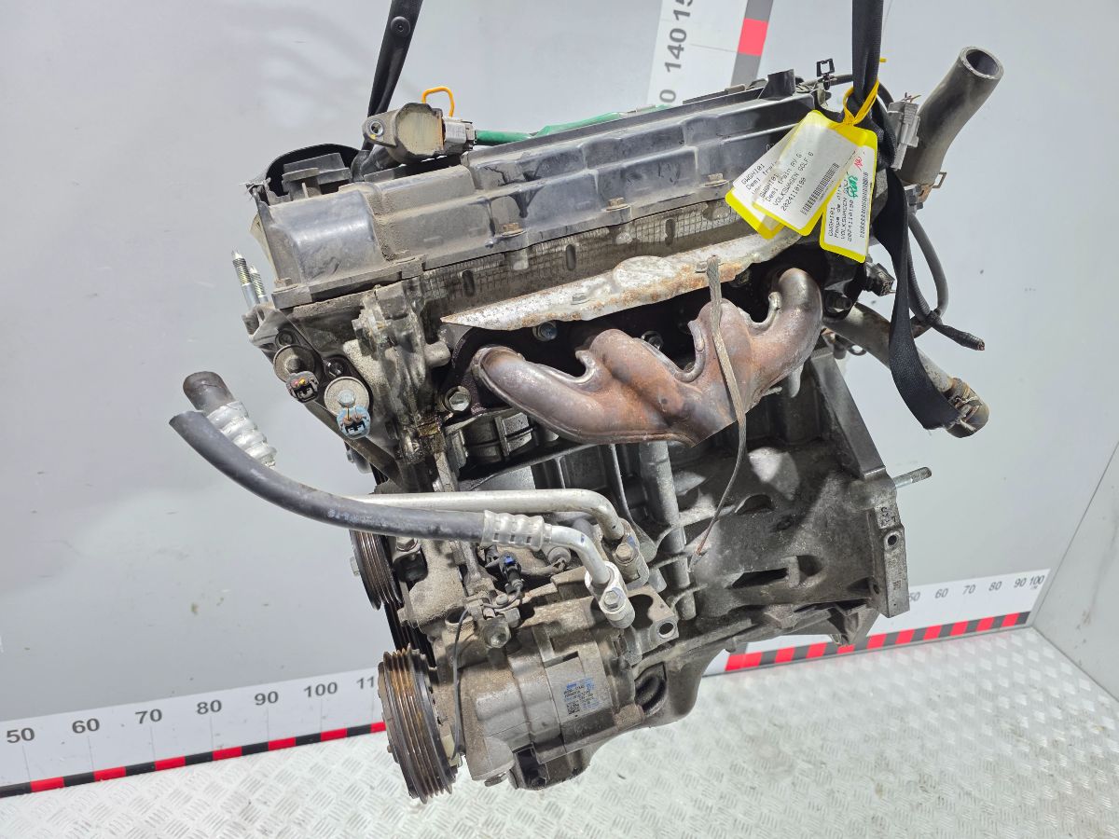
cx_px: 560
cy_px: 420
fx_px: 744
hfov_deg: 73.9
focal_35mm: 23
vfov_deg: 58.9
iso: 320
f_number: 1.7
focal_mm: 6.3
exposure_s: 1/100
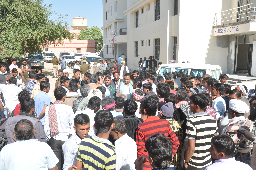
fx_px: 256
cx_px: 128
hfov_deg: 53.2
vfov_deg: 36.8
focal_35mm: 36
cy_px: 85
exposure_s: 1/125
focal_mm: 24
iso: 200
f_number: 11
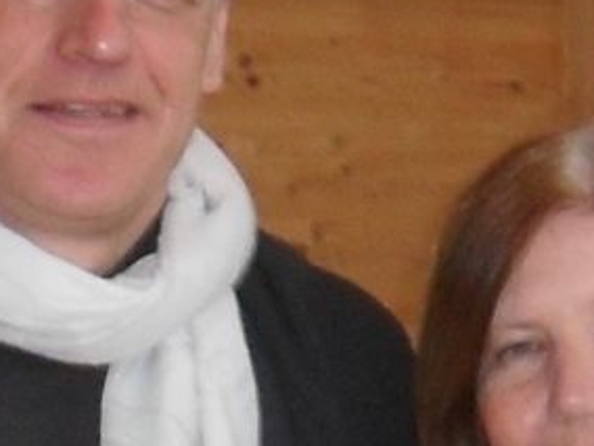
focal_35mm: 126
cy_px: 484
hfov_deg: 15.6
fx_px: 2162
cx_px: 393
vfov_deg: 11.6
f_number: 2.8
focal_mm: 6.2
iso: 200
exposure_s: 1/45
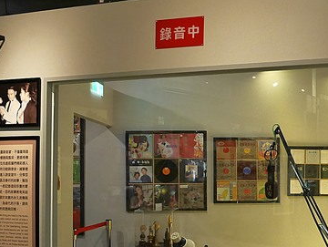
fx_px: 455
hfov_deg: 37.6
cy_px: 173
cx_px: 281
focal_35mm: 48
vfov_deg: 30.0
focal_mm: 12
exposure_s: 1/30
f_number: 4.5
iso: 1600
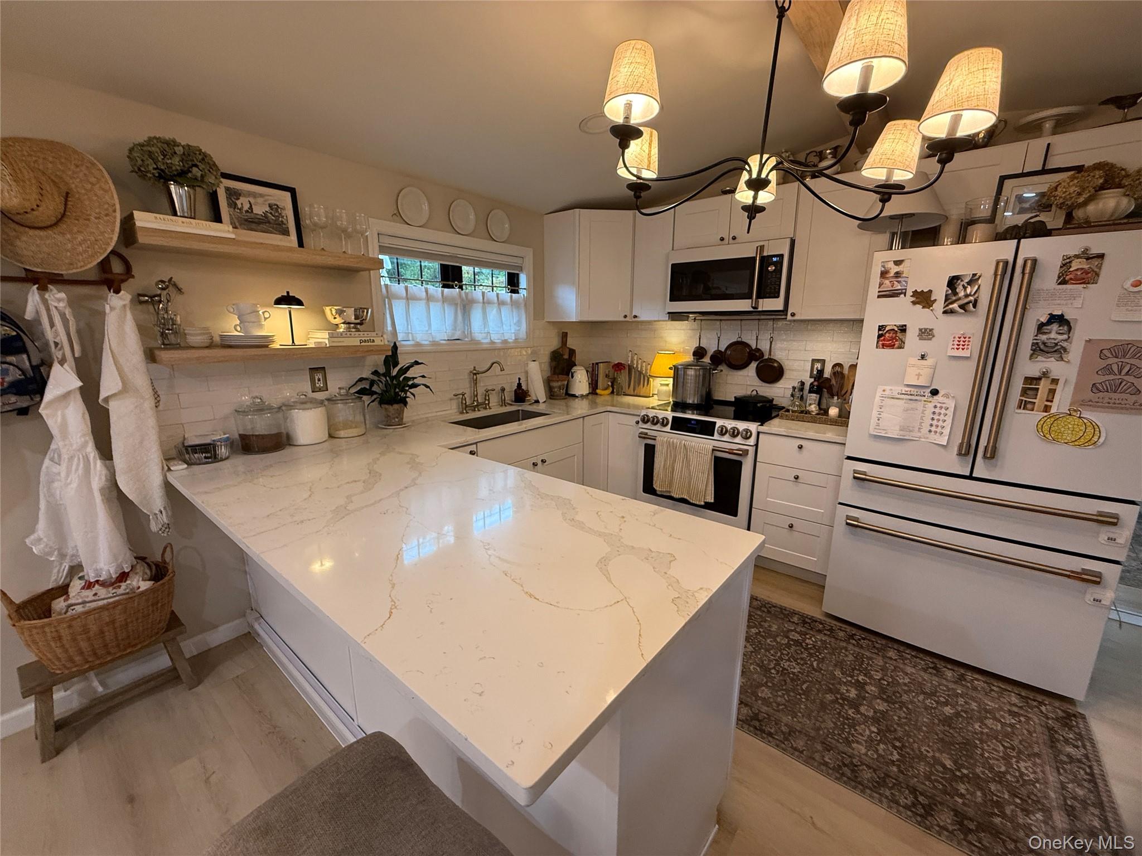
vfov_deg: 85.7
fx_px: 462
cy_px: 428
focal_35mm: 14
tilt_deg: -12.3
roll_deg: -0.3
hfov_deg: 102.1
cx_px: 571
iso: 250
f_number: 2.2
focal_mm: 2.22
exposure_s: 1/60
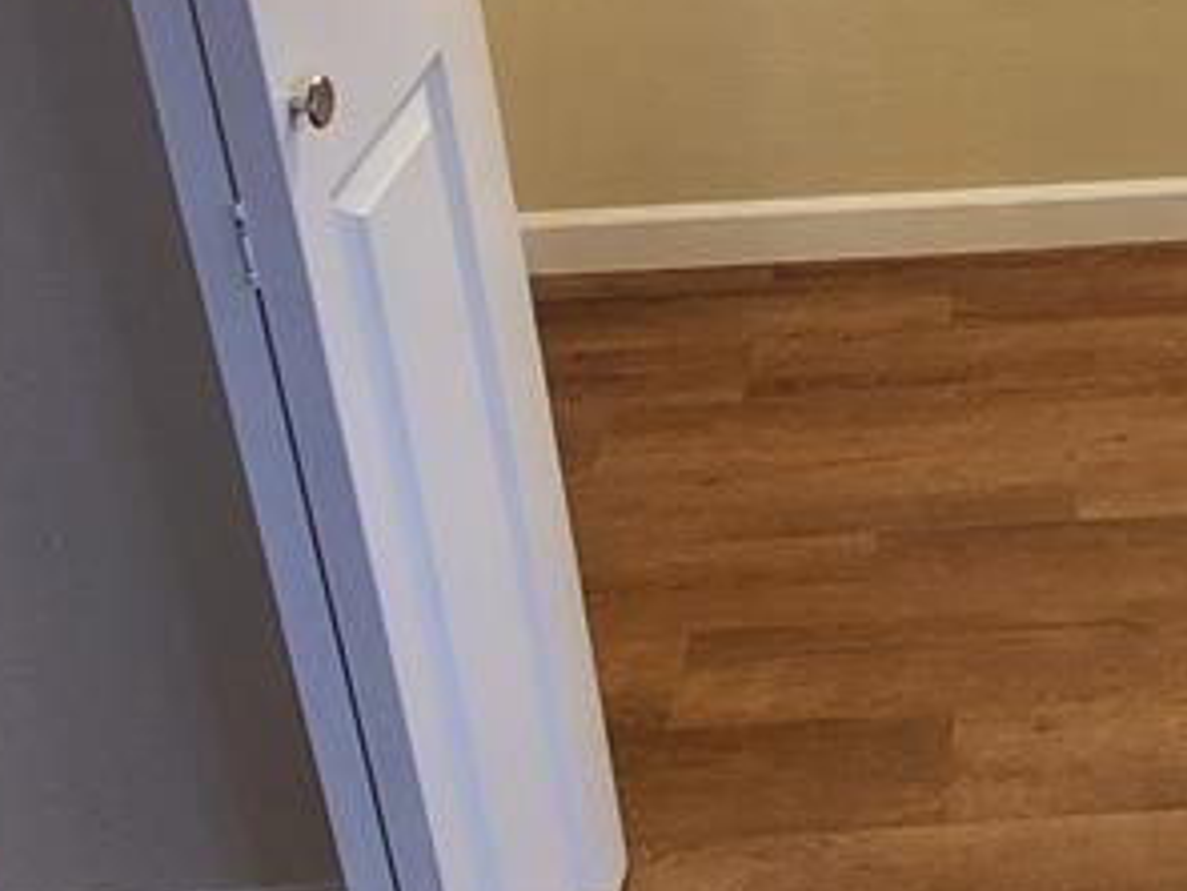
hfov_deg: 38.8
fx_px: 1543
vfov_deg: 28.1
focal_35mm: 45
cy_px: -181
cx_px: 1095
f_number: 2.2
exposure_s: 1/40
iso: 320
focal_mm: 2.2
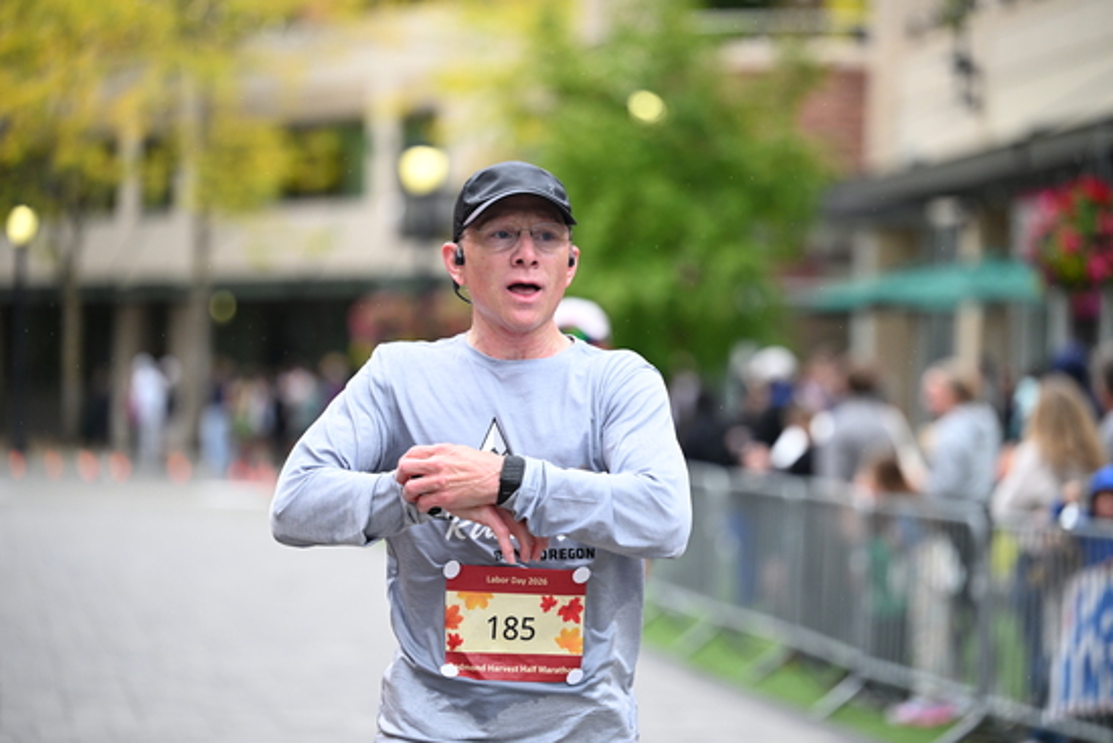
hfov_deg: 15.8
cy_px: 372
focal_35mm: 130
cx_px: 556
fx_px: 4020
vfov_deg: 10.6
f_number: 2.8
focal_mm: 130
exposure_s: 1/2000
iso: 1250
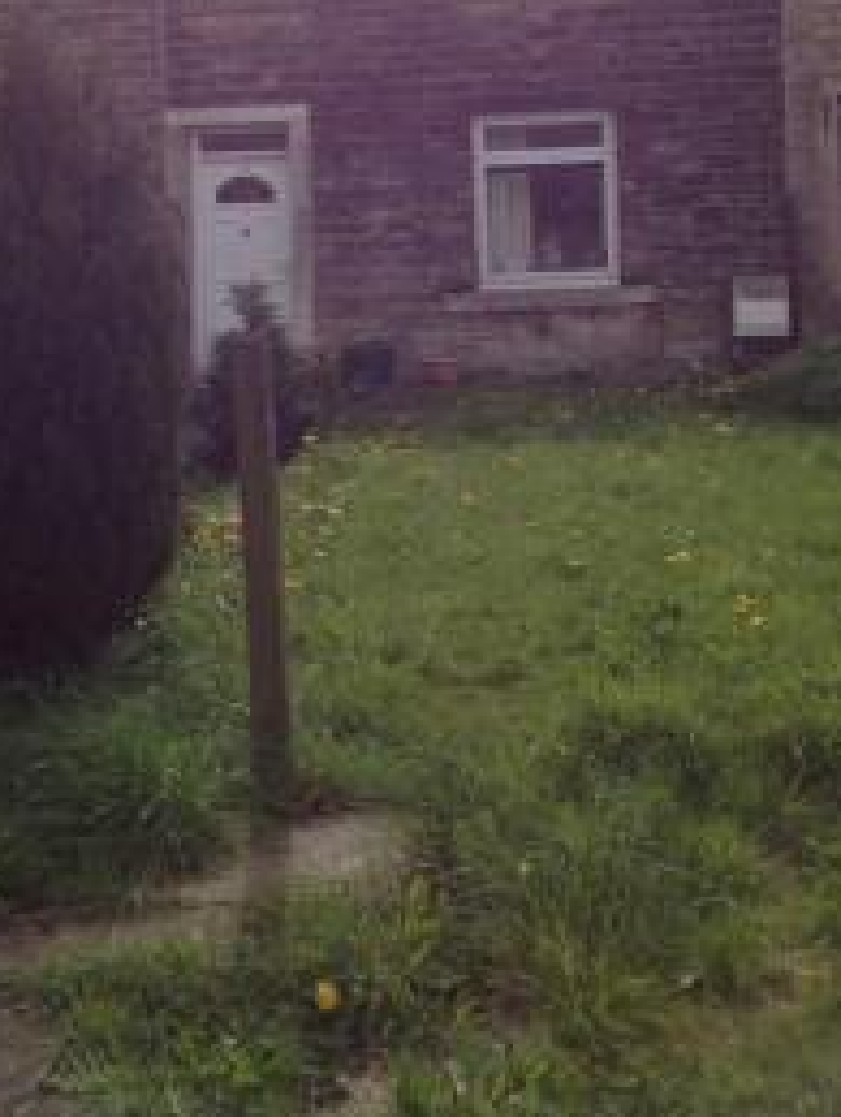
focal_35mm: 59
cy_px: 226
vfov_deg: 31.8
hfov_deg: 24.9
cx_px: 405
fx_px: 1907
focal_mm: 4.28
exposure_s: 1/1486
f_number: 2.4
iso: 64
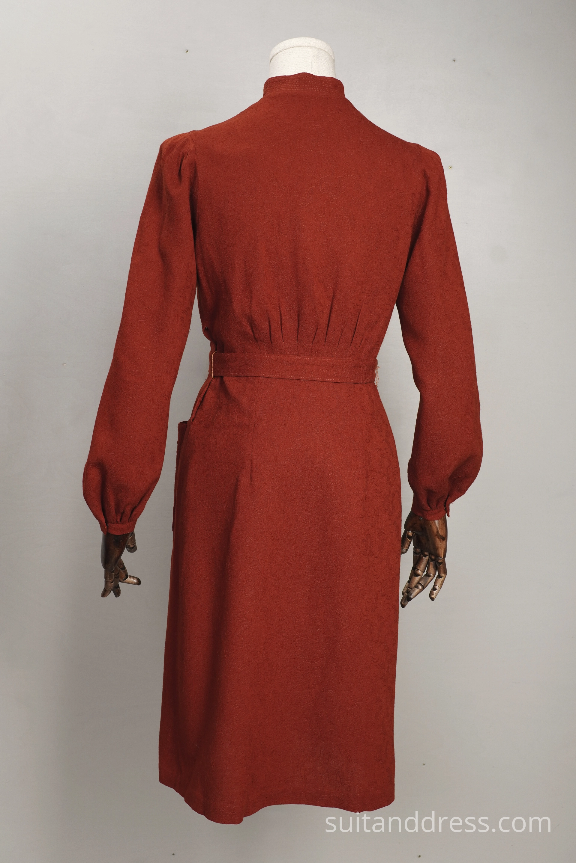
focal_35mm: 48
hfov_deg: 28.1
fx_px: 1152
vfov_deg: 41.1
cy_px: 432
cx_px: 288
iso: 320
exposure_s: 1/20
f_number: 8
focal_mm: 32
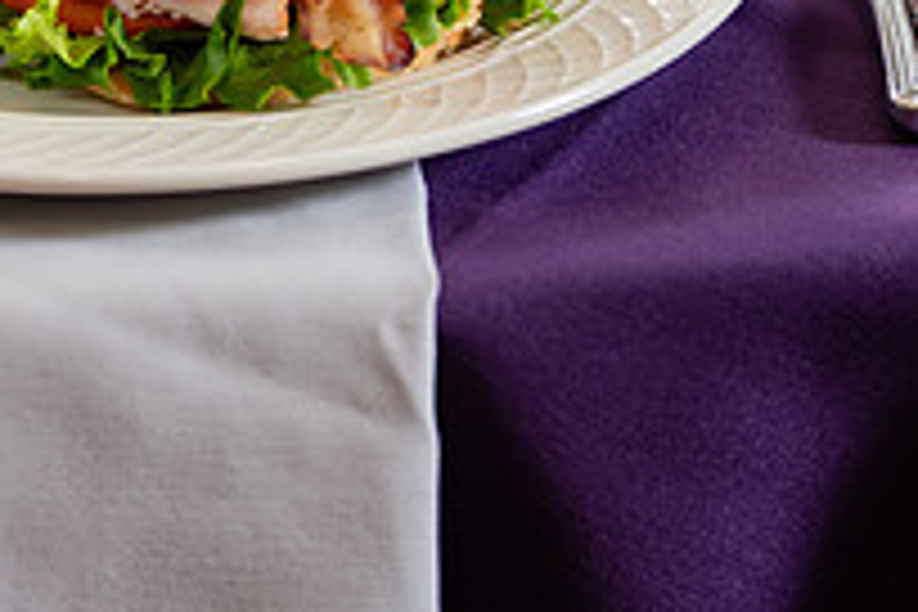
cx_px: 76
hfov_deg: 8.4
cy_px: -214
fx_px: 6247
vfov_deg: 5.6
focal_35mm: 245
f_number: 3.2
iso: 250
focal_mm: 86
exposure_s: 1/160
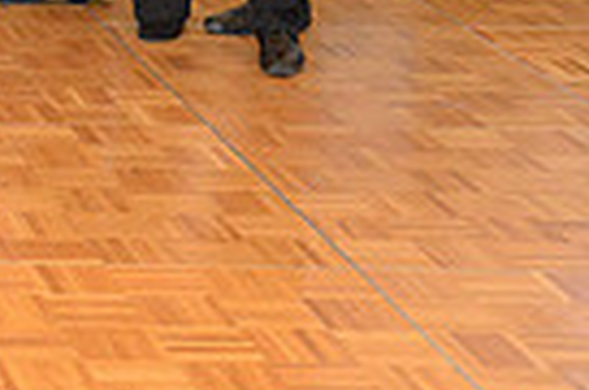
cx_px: -468
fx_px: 2644
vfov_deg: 8.1
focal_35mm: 162
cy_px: -340
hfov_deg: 11.8
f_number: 4.5
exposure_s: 1/250
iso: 3200
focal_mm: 38
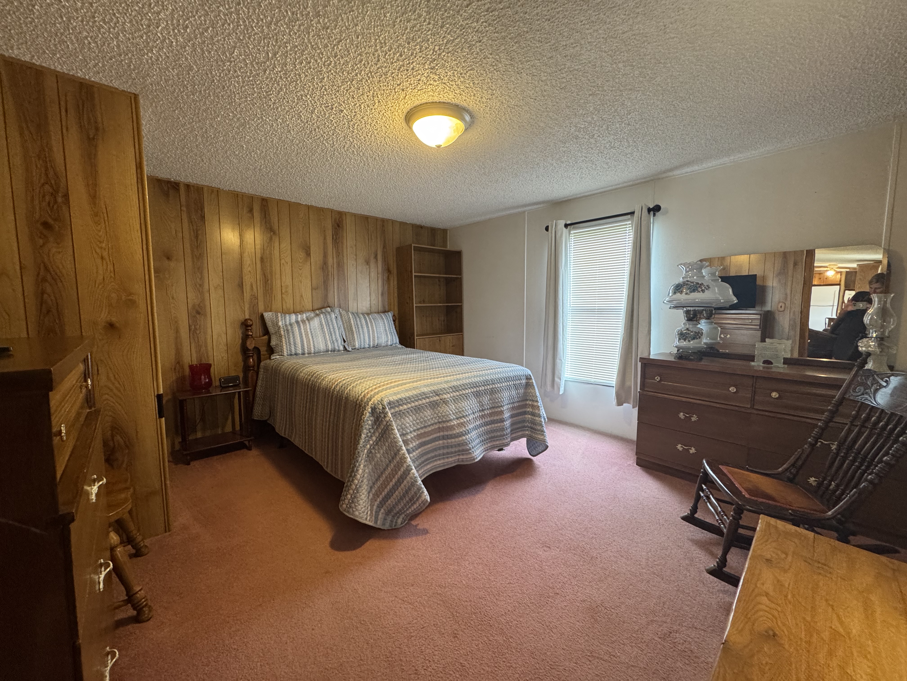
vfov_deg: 85.7
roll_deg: -0.4
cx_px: 454
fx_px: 367
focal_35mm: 14
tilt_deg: -4.9
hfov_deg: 102.1
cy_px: 340
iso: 400
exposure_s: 1/60
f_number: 2.2
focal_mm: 2.22
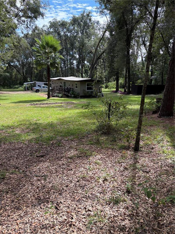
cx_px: 88
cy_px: 117
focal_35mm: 26
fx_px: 175
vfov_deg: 67.3
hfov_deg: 53.1
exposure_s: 1/850
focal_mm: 5.96
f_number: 1.6
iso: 64
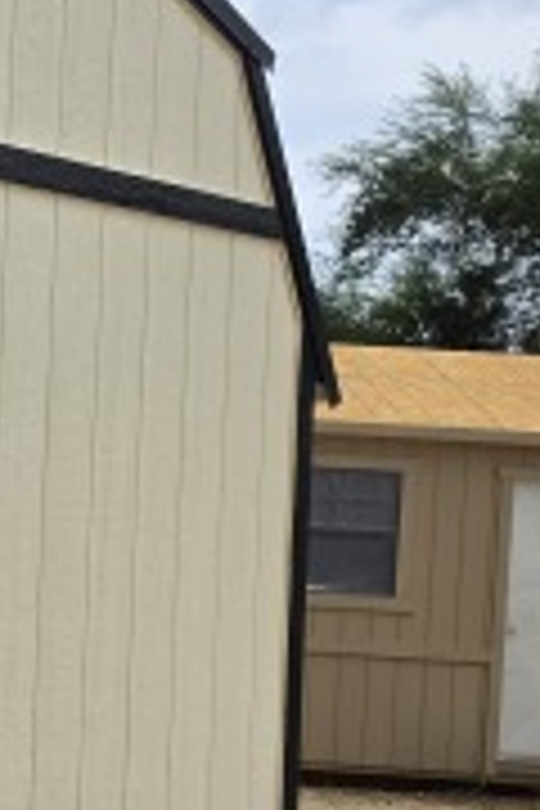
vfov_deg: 23.8
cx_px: -396
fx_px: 1912
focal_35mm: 85
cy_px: 562
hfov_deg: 14.4
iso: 64
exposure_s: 1/6147
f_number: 1.4
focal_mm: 6.5
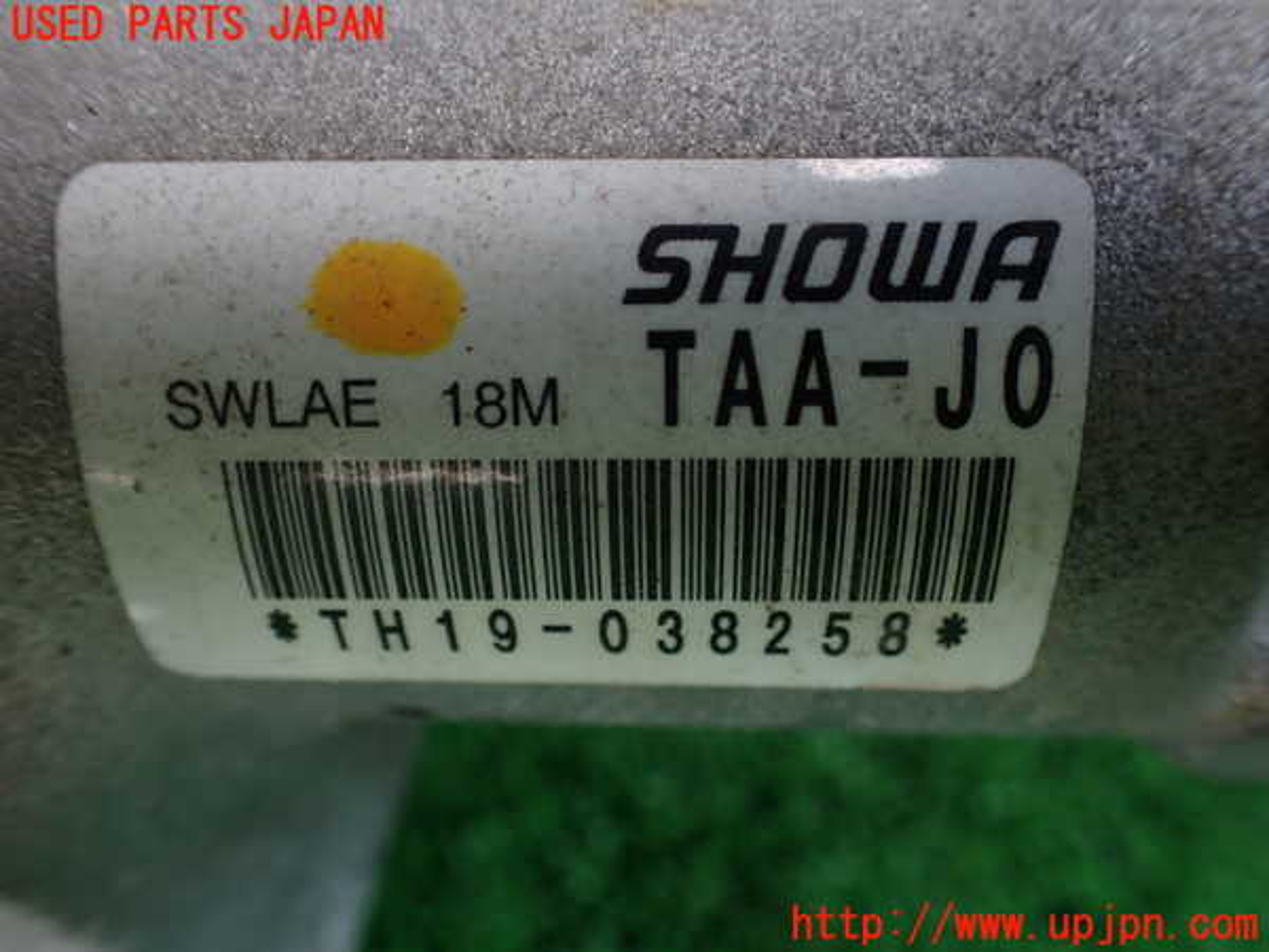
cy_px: 476
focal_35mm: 30
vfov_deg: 46.8
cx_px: 634
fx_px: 1100
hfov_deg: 60.0
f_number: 2.3
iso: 125
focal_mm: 5.4
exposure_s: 1/125
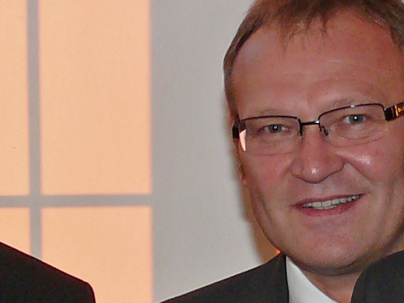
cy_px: 604
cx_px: 341
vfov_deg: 6.5
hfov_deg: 8.9
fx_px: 2590
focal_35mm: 222
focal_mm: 7.4
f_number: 4
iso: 100
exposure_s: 1/30
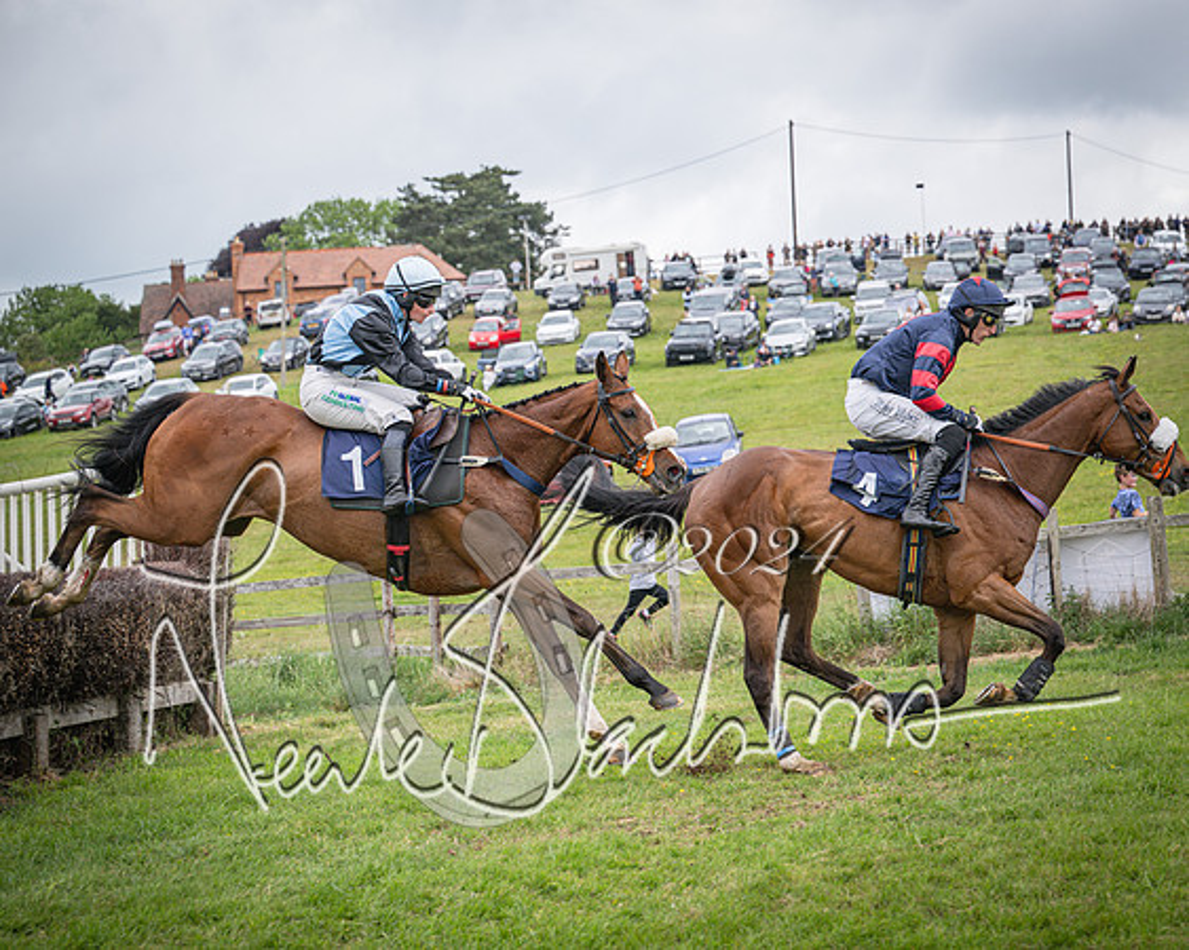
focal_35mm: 81
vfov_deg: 18.8
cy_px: 475
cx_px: 735
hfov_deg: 23.4
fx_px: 2865
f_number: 4
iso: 400
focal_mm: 70
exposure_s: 1/1600
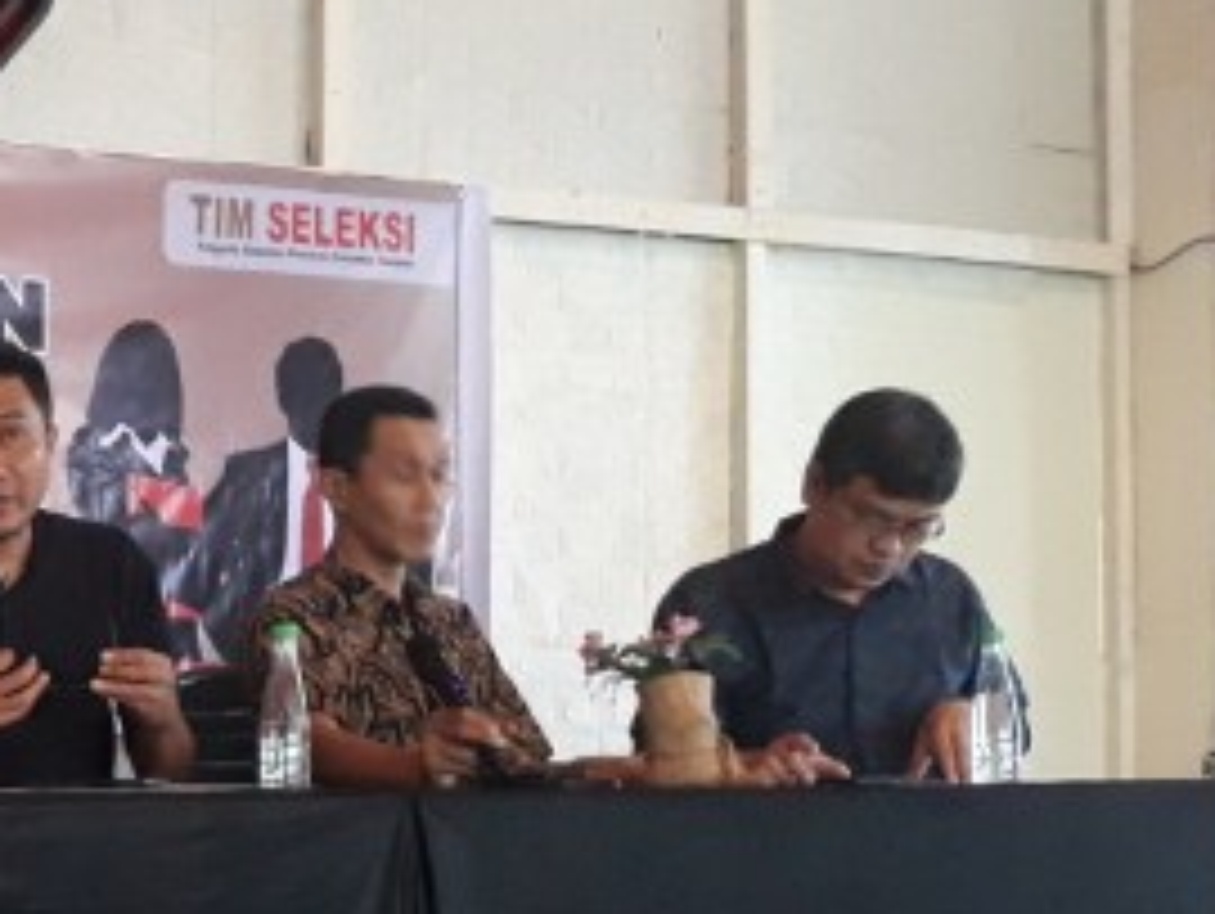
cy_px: 635
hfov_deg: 27.2
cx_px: -180
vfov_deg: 22.8
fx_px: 2248
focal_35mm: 64
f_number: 1.7
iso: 320
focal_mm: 3.71
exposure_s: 1/25
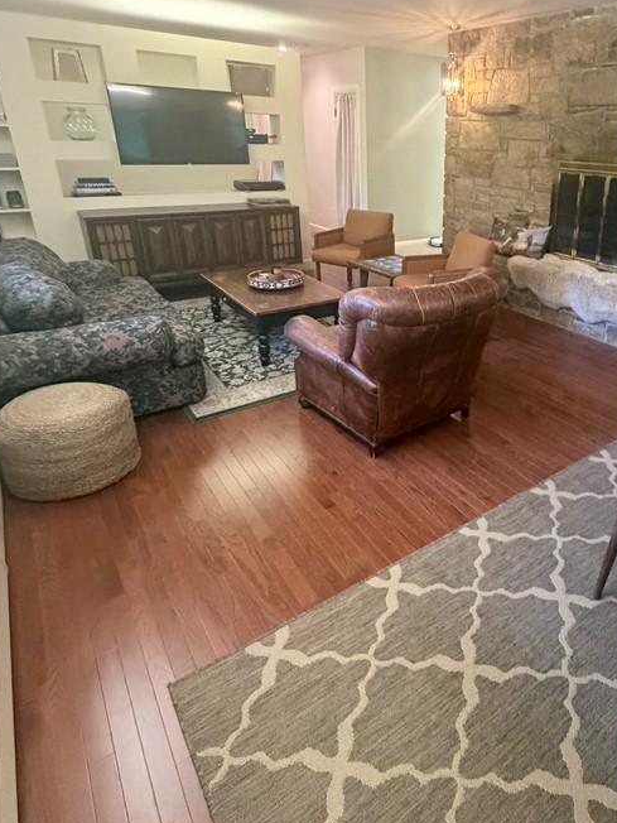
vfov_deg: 75.8
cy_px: 345
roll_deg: -2.0
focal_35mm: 22
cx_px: 447
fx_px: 523
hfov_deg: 58.6
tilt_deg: -21.8
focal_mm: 2.22
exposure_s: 1/60
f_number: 2.2
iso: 800
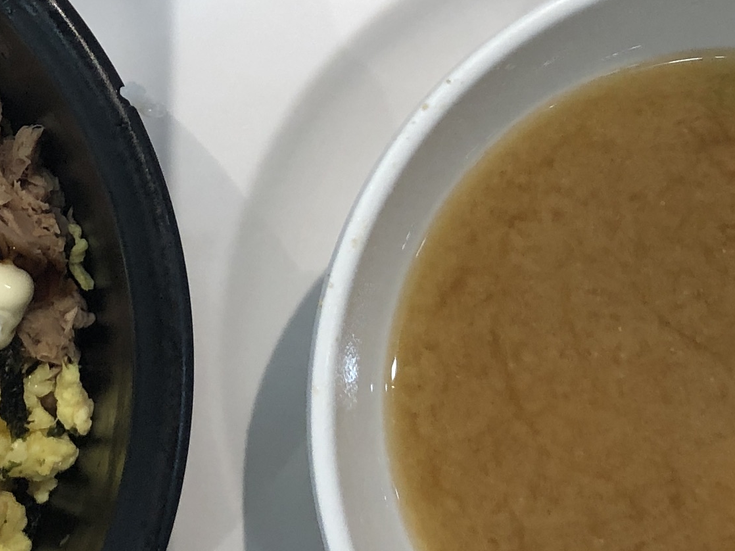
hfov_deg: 19.3
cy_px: 3
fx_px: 2144
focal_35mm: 101
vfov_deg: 14.4
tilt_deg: -83.5
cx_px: 175
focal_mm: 3.99
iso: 25
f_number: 1.8
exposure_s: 1/30
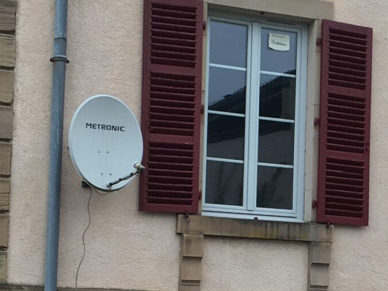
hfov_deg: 17.6
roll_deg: -0.3
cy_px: 257
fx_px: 1222
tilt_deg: +4.1
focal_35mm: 109
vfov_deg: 13.5
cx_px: 394
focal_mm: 4.15
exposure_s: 1/323
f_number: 2.2
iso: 25
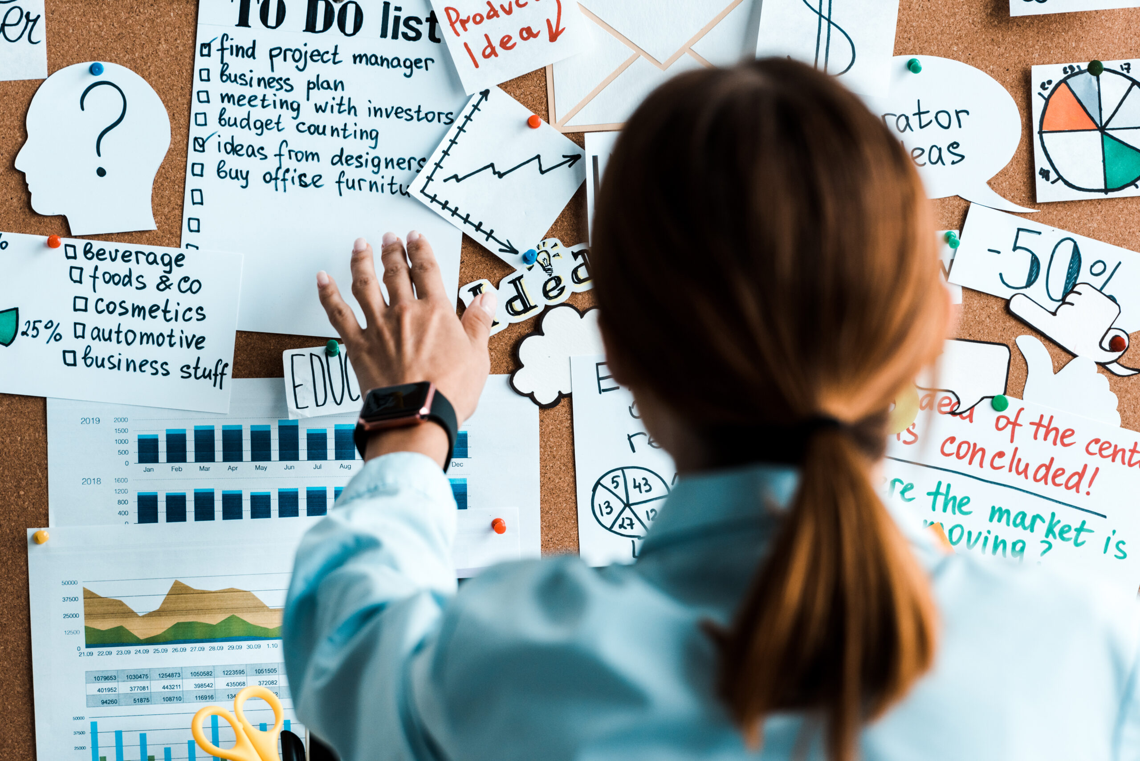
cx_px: 570
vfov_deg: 6.9
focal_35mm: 200
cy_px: 380
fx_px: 6336
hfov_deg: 10.3
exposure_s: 1/200
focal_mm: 200
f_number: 5
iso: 250
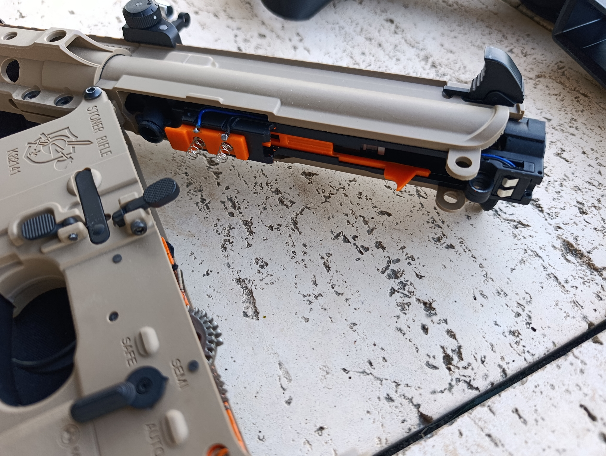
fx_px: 403
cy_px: 228
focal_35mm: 23
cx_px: 303
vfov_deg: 59.0
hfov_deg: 73.8
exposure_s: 1/100
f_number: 1.65
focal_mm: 6.11
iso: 236
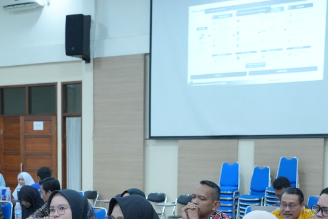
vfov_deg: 20.2
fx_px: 592
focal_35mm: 65
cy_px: 228
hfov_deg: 30.9
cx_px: 176
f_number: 4
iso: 4000
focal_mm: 31
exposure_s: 1/200
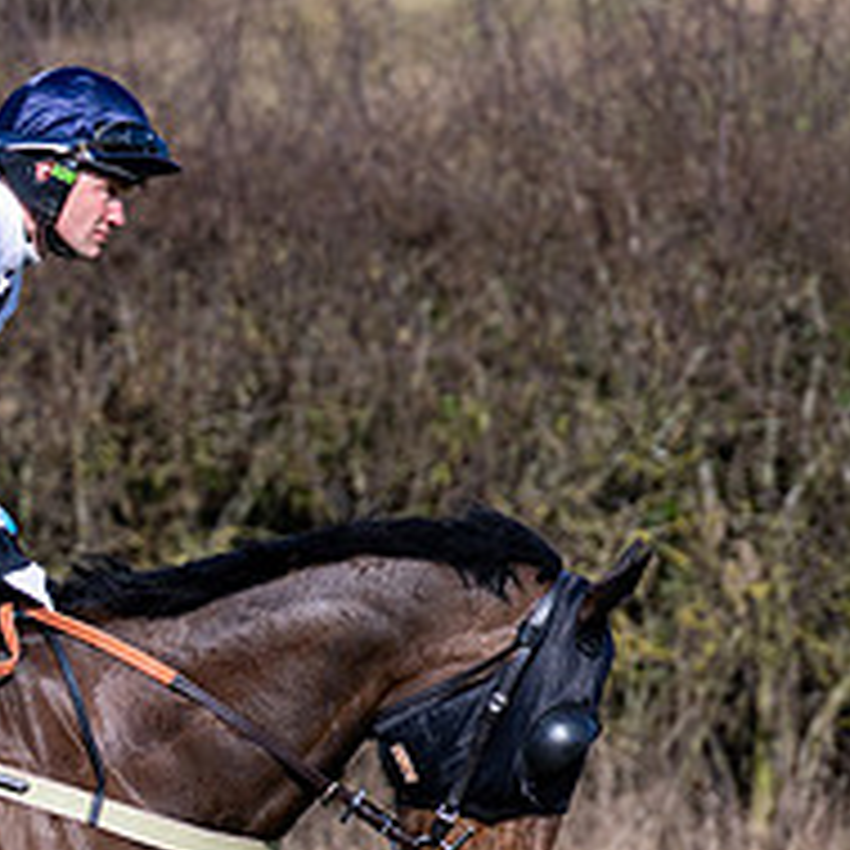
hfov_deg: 2.8
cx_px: -281
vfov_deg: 2.8
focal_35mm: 633
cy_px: 711
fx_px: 17585
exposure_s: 1/5000
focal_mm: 125
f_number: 2.8
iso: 200
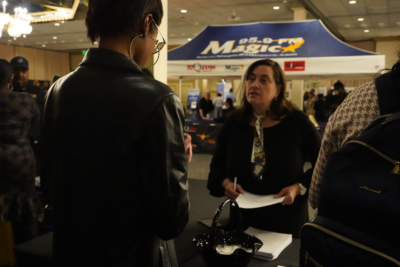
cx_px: 200
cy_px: 134
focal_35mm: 36
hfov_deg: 53.1
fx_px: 400
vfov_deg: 36.9
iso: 20000
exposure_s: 1/200
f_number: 7.1
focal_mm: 36
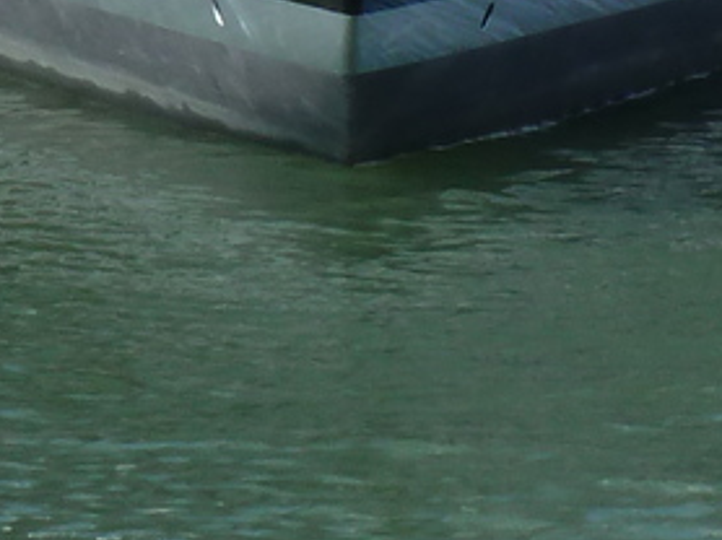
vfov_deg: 2.3
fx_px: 13337
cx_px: 400
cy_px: -890
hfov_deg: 3.1
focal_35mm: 640
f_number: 4.4
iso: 80
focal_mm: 18.2
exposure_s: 1/400
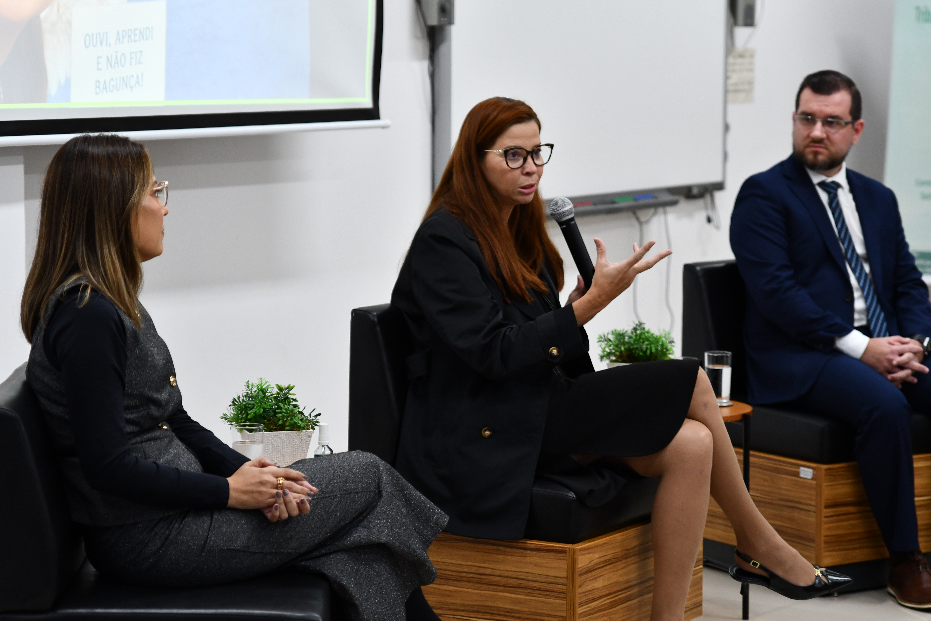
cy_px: 310
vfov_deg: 13.0
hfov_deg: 19.5
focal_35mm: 105
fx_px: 2715
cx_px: 466
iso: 800
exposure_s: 1/200
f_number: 2.8
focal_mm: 70
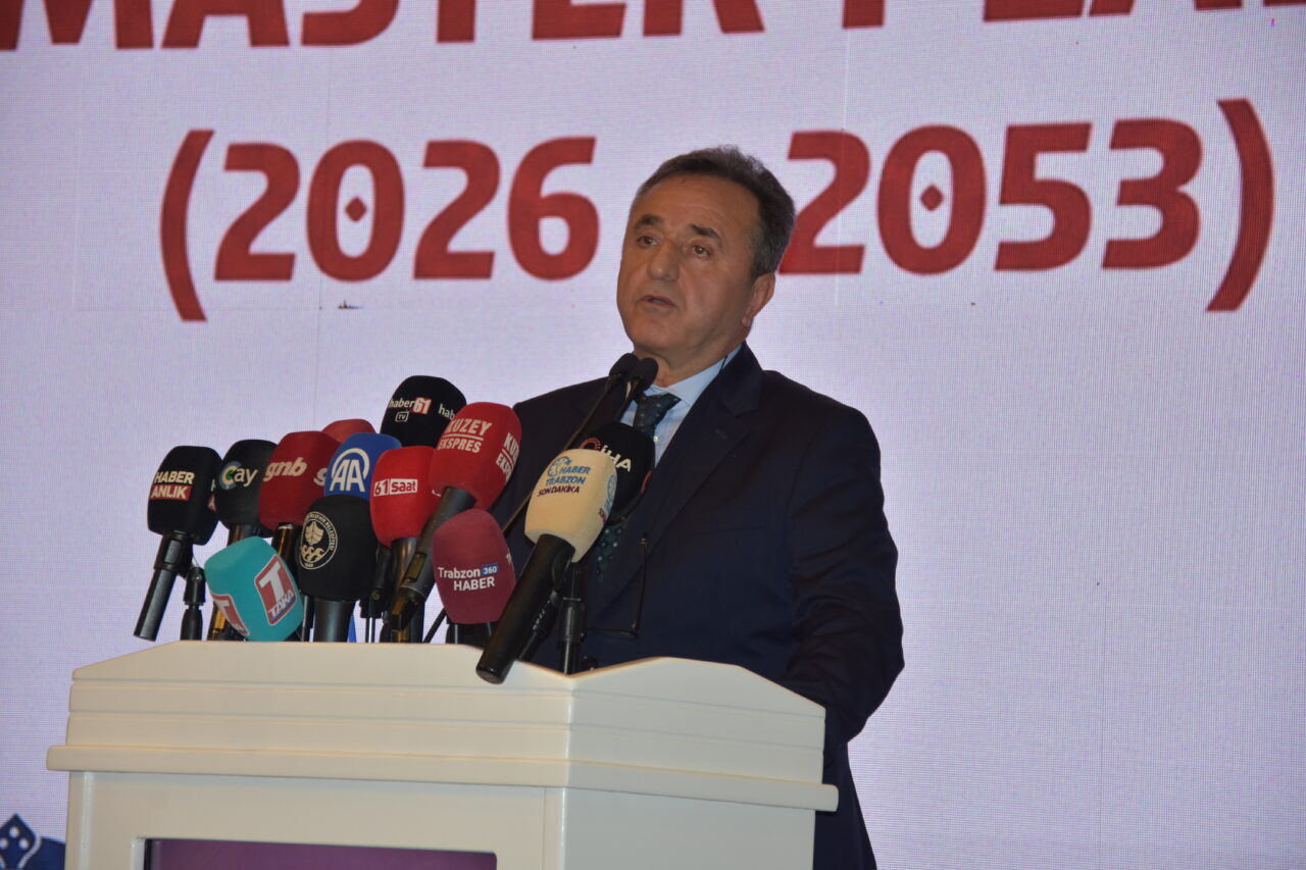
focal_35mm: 142
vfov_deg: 9.6
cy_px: 435
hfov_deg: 14.4
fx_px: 5169
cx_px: 653
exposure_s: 1/60
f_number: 5.3
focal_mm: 95
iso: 400
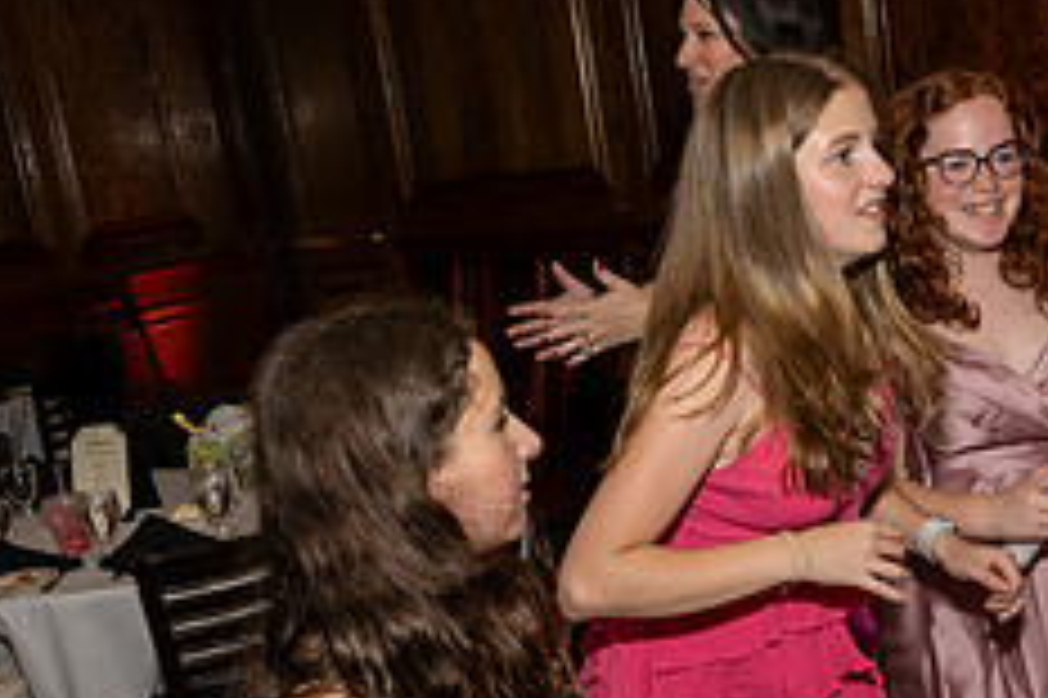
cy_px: 615
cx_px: 660
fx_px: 1774
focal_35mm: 61
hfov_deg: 32.7
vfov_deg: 21.8
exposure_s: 1/250
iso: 640
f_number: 8
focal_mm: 24
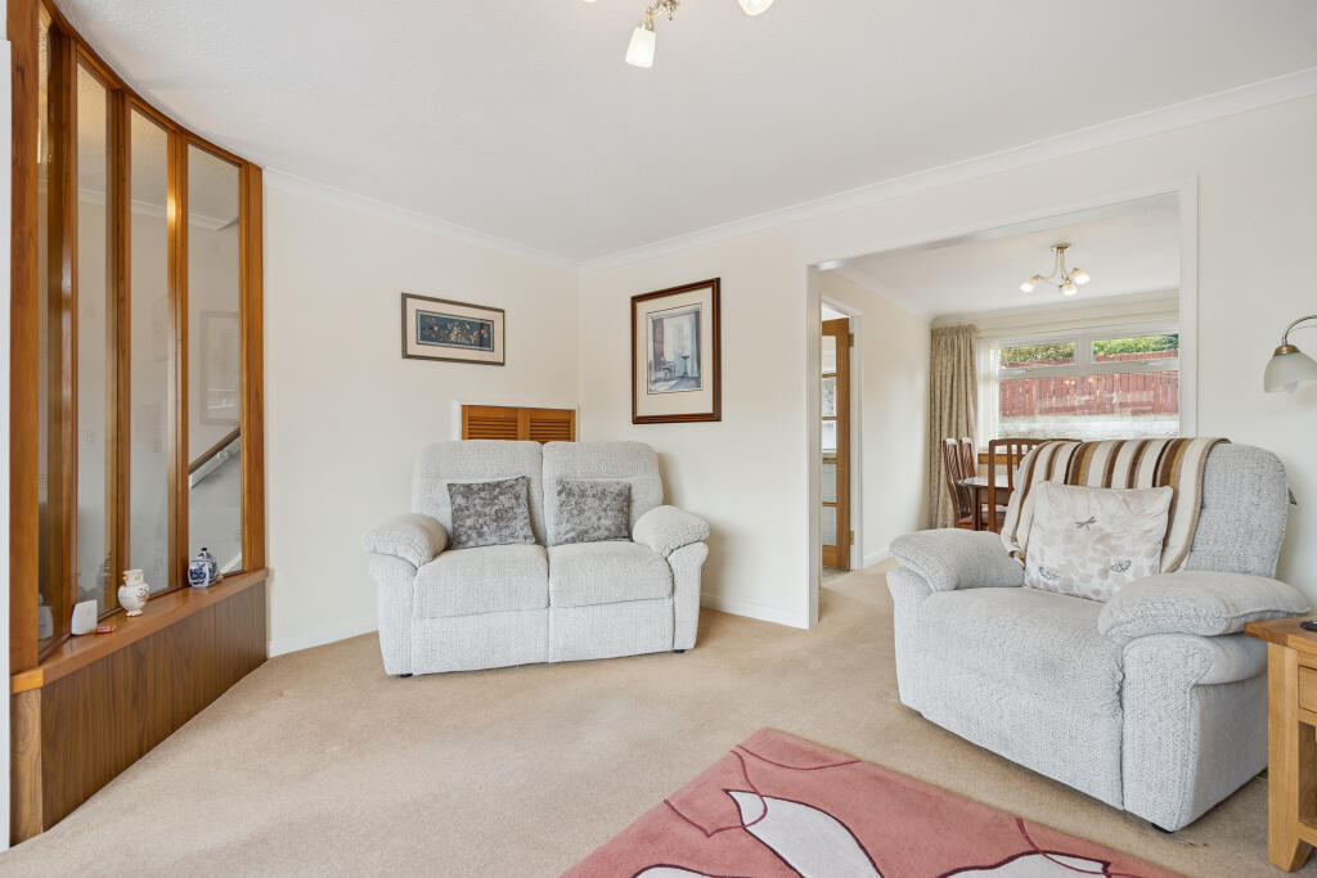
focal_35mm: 16
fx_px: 585
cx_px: 658
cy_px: 439
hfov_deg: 96.7
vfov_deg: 73.8
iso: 200
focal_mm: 16
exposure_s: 1/100
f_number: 4.5
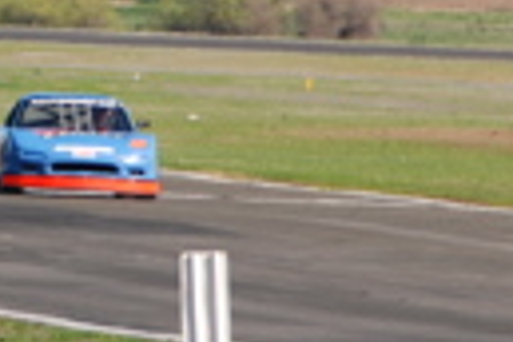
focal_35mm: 1488
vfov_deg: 0.9
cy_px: 64
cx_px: -22
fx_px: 21202
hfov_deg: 1.4
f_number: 5.6
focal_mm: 200
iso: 200
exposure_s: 1/800
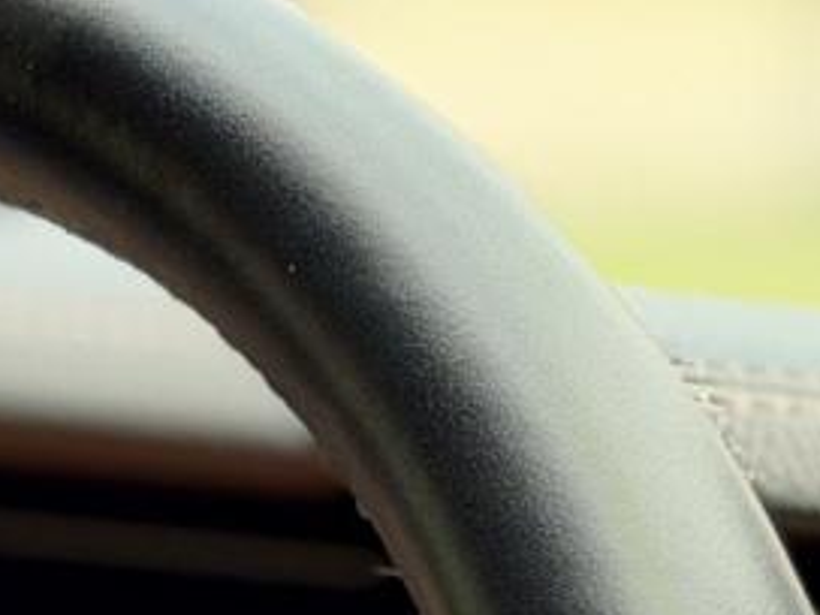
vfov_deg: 4.1
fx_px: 8362
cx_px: -681
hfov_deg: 5.5
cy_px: 1969
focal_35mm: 353
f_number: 1.78
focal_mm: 6.76
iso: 64
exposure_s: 1/185
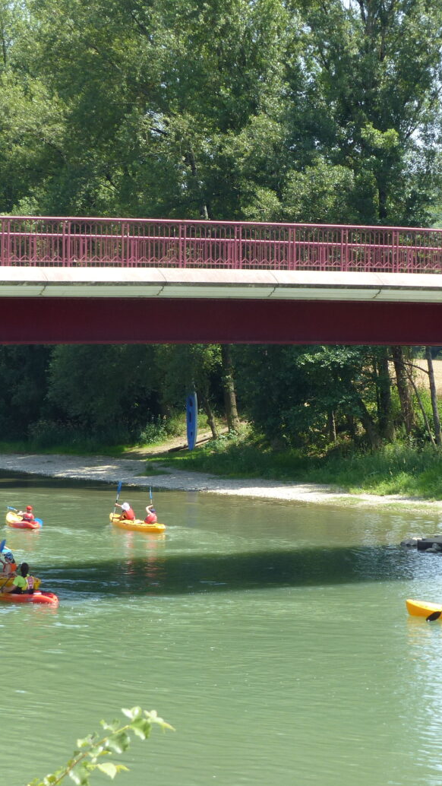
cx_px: 286
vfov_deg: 19.5
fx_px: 2291
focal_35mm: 110
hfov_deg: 11.0
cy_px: 391
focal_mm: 13.5
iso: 100
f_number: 4
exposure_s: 1/320
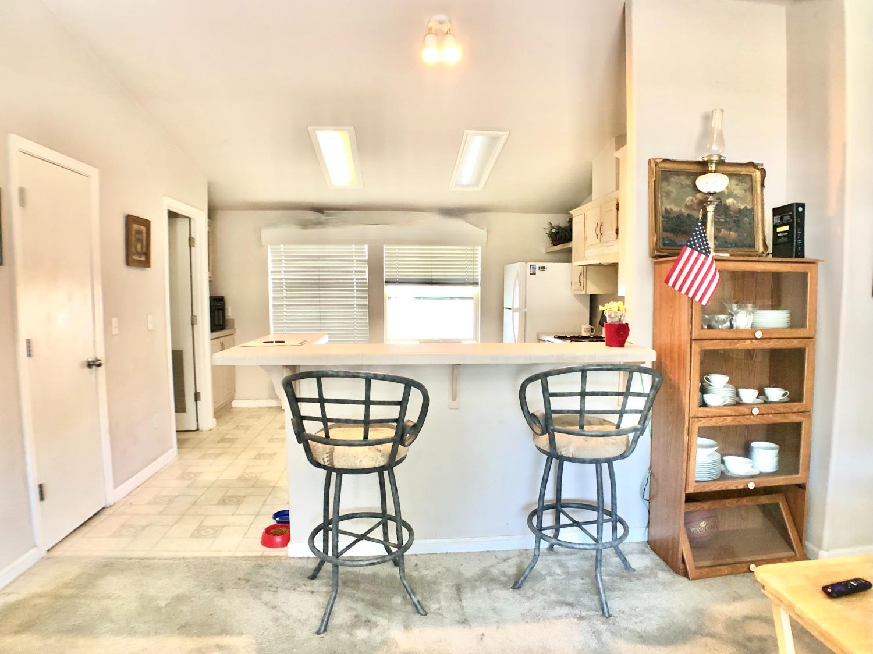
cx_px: 436
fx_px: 706
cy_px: 327
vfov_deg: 49.7
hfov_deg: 63.5
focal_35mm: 28
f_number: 1.8
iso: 64
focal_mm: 4
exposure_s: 1/15
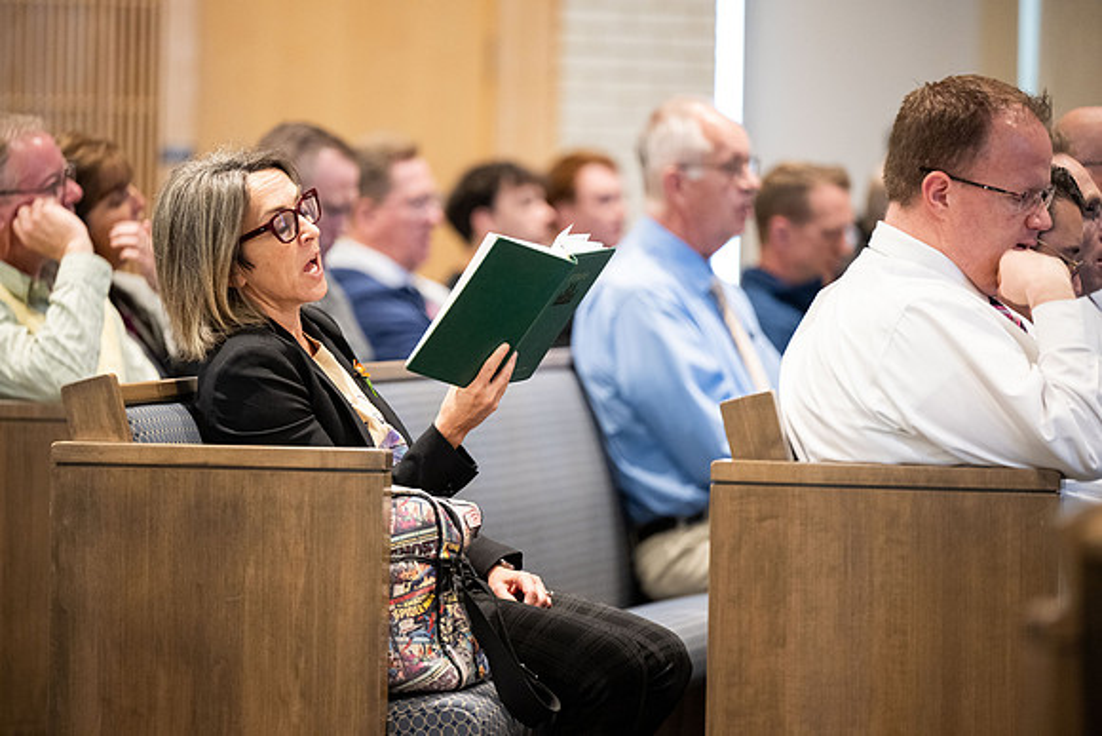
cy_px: 368
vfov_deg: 6.9
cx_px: 551
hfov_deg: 10.3
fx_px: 6123
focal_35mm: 200
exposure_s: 1/125
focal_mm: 200
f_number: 2.8
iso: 4000
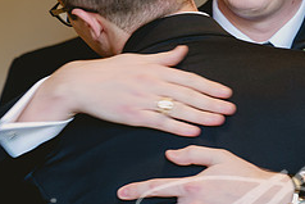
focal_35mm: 156
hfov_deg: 13.1
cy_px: 81
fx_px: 1322
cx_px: 263
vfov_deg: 8.8
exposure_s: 1/60
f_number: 4
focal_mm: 64
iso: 1000
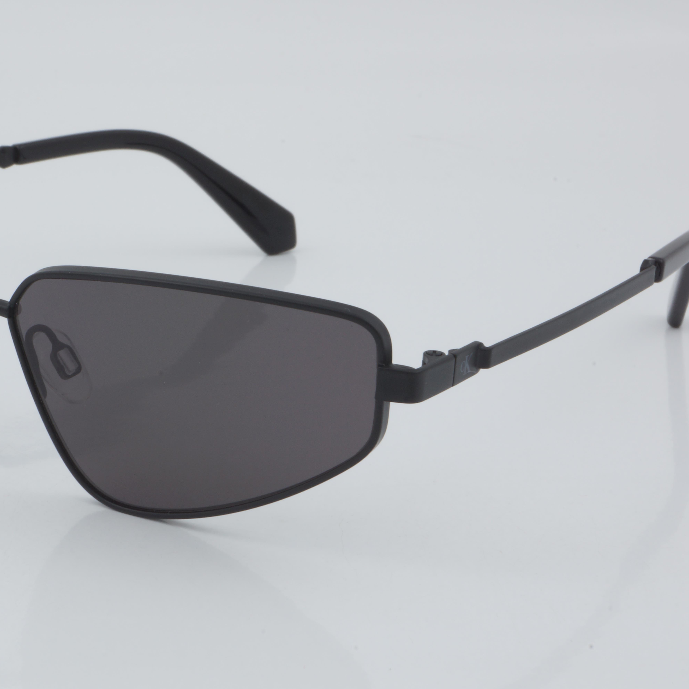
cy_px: 346
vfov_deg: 16.5
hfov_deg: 16.4
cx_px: 194
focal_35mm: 106
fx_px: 2379
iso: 100
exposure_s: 1/3
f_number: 32
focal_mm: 55
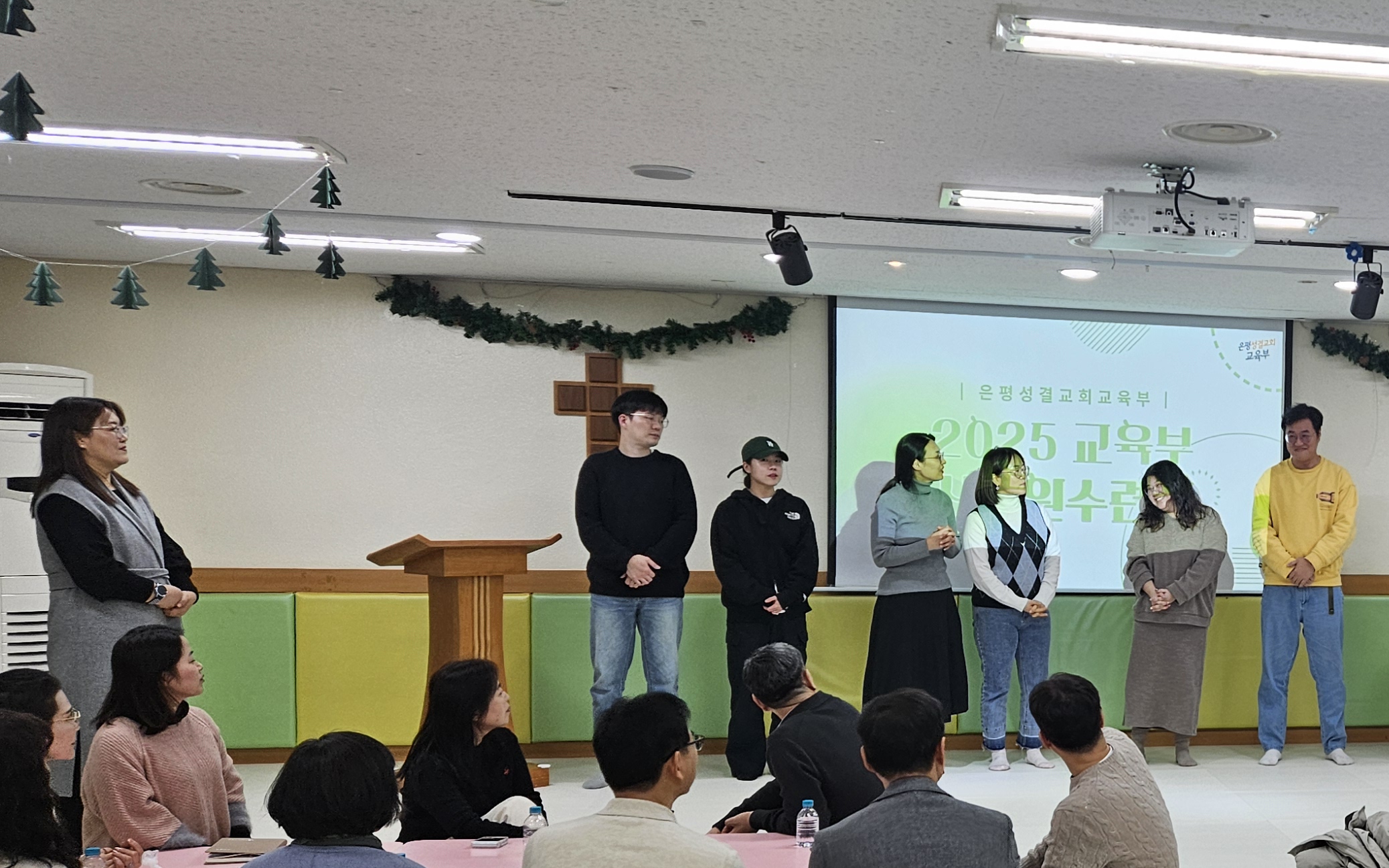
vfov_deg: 27.3
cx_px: 1275
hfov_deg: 39.3
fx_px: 1779
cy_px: 574
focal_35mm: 47
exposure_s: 1/120
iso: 50
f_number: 1.8
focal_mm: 5.4
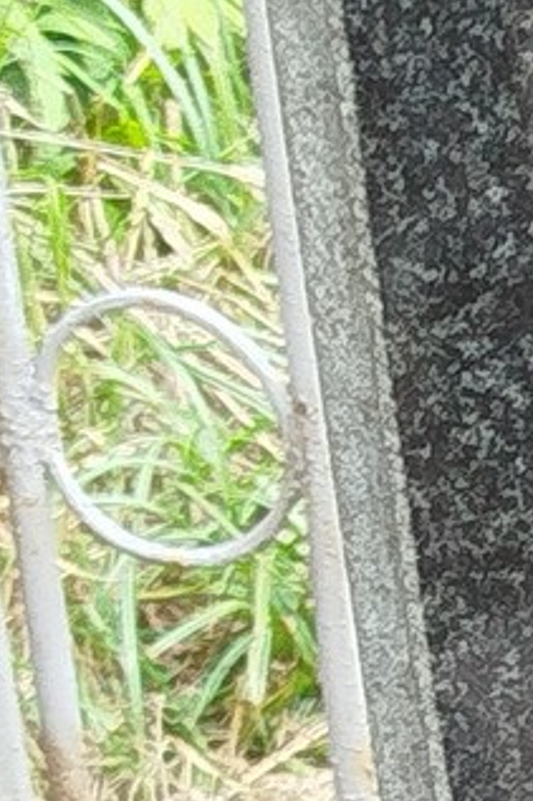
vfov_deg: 8.8
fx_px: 5046
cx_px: 1634
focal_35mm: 227
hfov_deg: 5.6
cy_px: 1281
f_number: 1.7
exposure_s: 1/100
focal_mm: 5.31
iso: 100
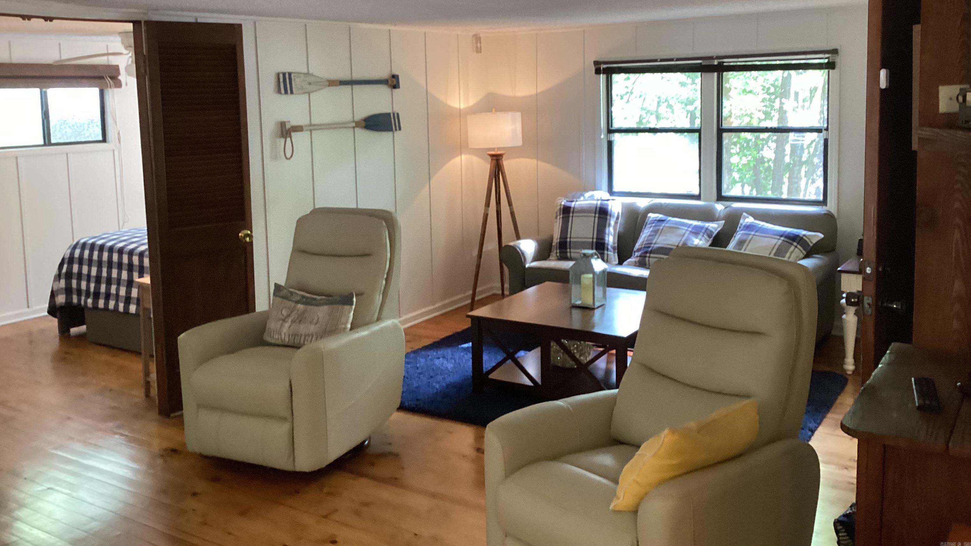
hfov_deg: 58.0
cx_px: 484
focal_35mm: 34
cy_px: 182
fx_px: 875
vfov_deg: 34.3
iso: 320
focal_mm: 3.3
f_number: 2.4
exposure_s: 1/60
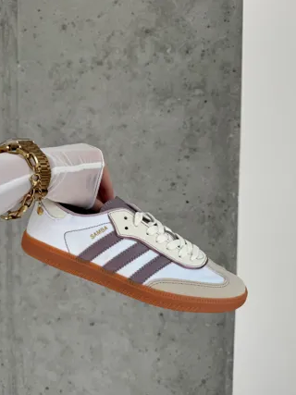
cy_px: 204
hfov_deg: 51.2
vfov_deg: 65.3
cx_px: 130
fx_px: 308
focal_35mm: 27
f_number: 1.8
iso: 80
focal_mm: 6.76
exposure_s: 1/750
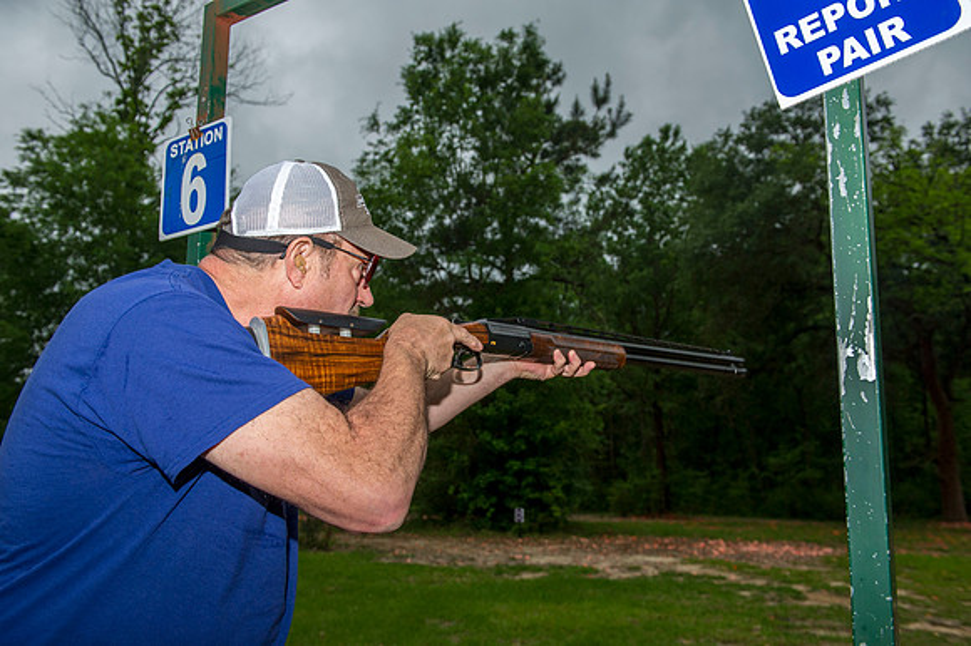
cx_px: 486
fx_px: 782
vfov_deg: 44.9
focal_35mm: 29
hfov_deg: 63.7
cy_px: 323
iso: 640
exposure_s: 1/100
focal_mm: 29
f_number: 5.6
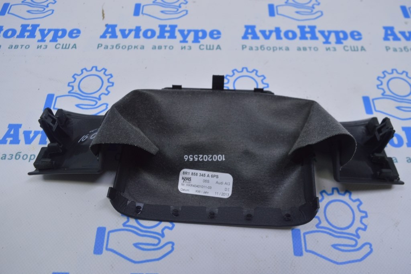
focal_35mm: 30
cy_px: 137
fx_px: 342
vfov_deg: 43.5
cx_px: 206
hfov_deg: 62.0
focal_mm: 20
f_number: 5.6
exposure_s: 1/30
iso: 400
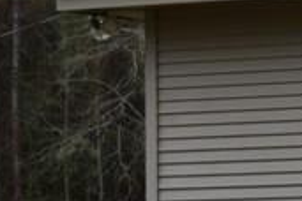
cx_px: 851
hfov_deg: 6.3
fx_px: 2567
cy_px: 131
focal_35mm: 306
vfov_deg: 4.5
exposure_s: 1/320
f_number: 10
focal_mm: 34
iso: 400
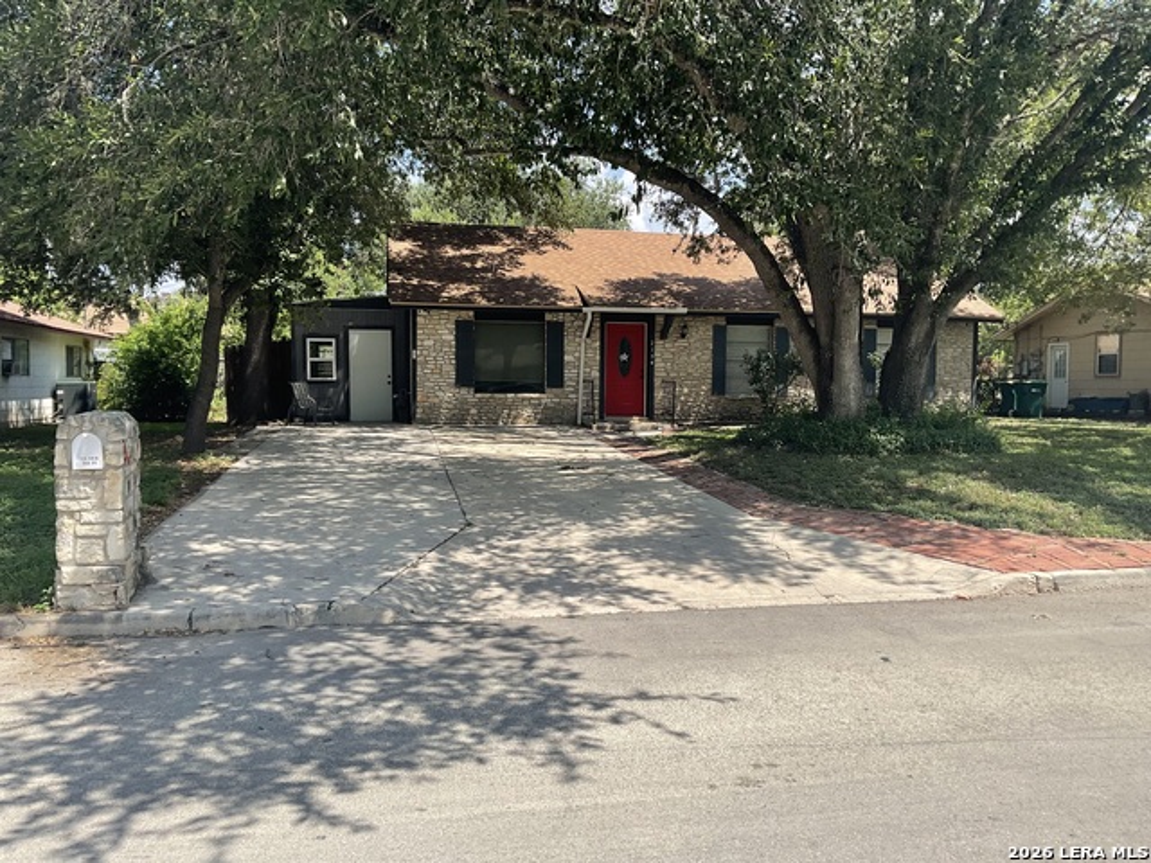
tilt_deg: -1.6
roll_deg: +0.9
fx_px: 964
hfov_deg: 61.7
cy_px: 432
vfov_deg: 48.2
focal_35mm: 29
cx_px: 576
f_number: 1.8
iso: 16
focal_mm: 3
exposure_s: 1/1342
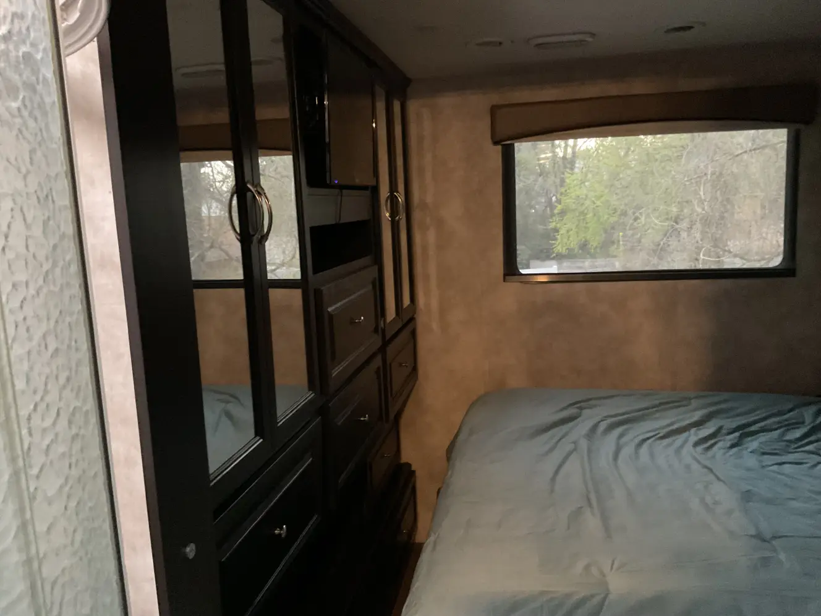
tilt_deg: -8.5
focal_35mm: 29
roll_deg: +2.9
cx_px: 410
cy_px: 308
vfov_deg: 48.2
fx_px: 688
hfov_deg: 61.7
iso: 500
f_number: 1.8
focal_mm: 3
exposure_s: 1/20
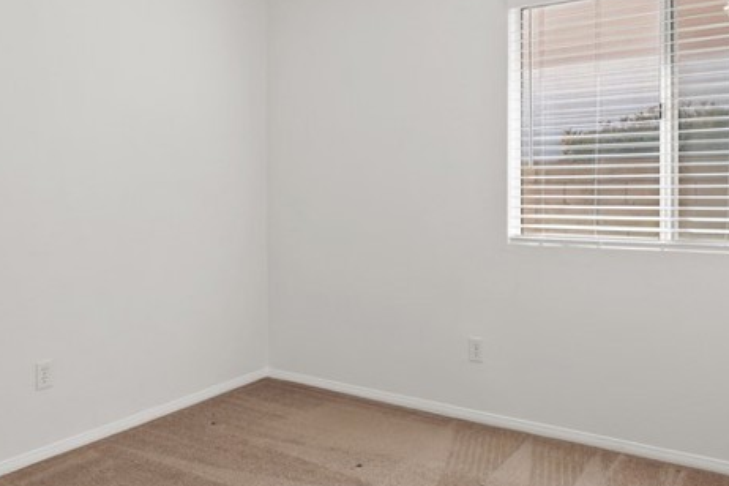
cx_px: 357
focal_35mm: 31
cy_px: 190
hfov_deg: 60.3
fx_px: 628
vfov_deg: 42.1
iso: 100
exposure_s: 1/8
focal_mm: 14
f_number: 9
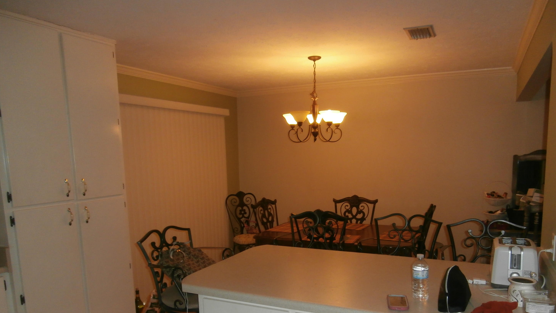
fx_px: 398
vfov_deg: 42.5
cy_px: 199
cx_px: 286
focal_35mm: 27
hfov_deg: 69.8
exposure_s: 1/30
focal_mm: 4.2
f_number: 3
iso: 200
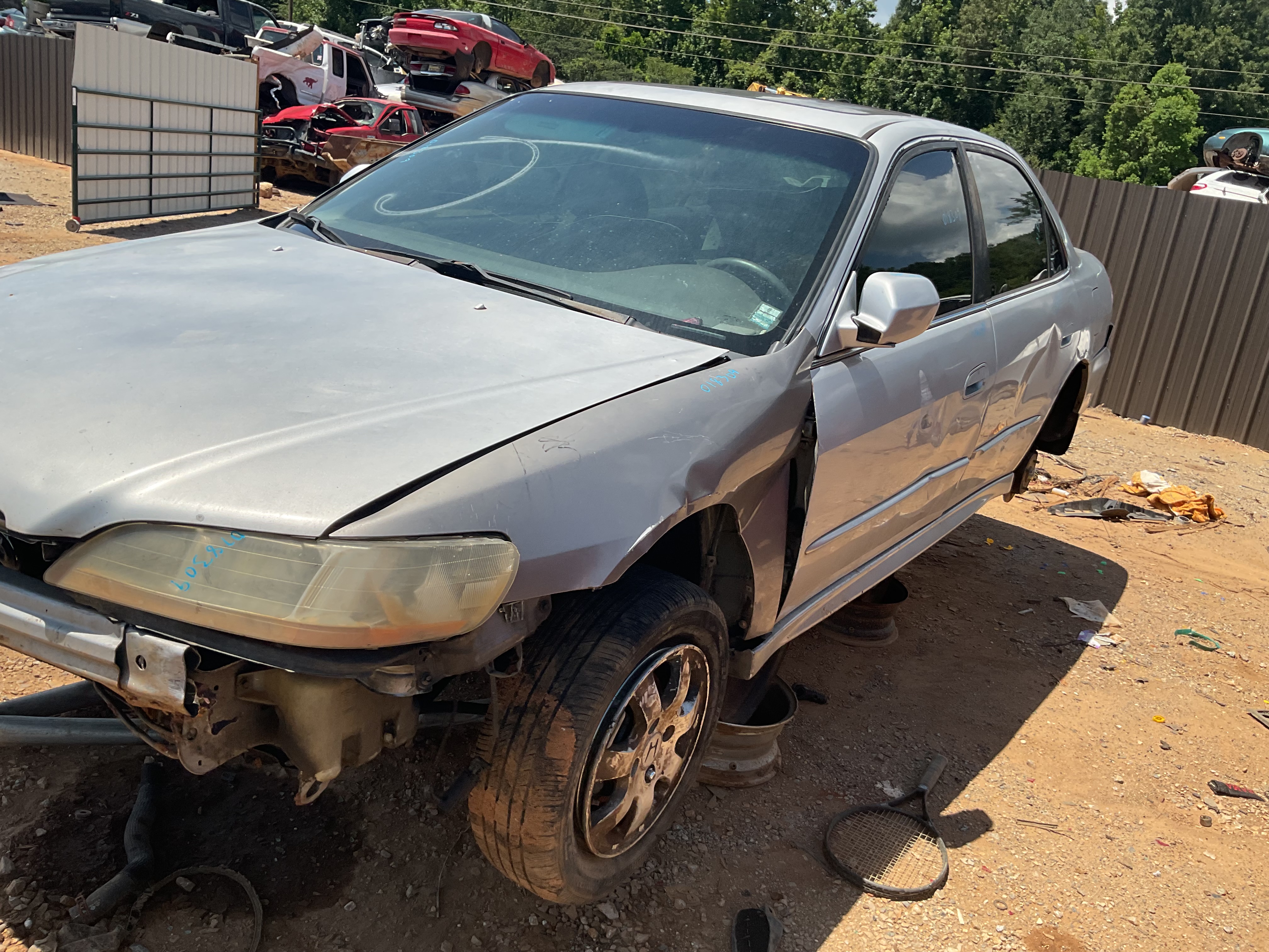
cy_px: 476
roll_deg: -8.4
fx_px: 1063
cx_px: 634
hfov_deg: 61.7
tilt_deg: -18.3
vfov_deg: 48.2
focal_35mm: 29
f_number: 1.8
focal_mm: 3
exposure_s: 1/2227
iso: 16
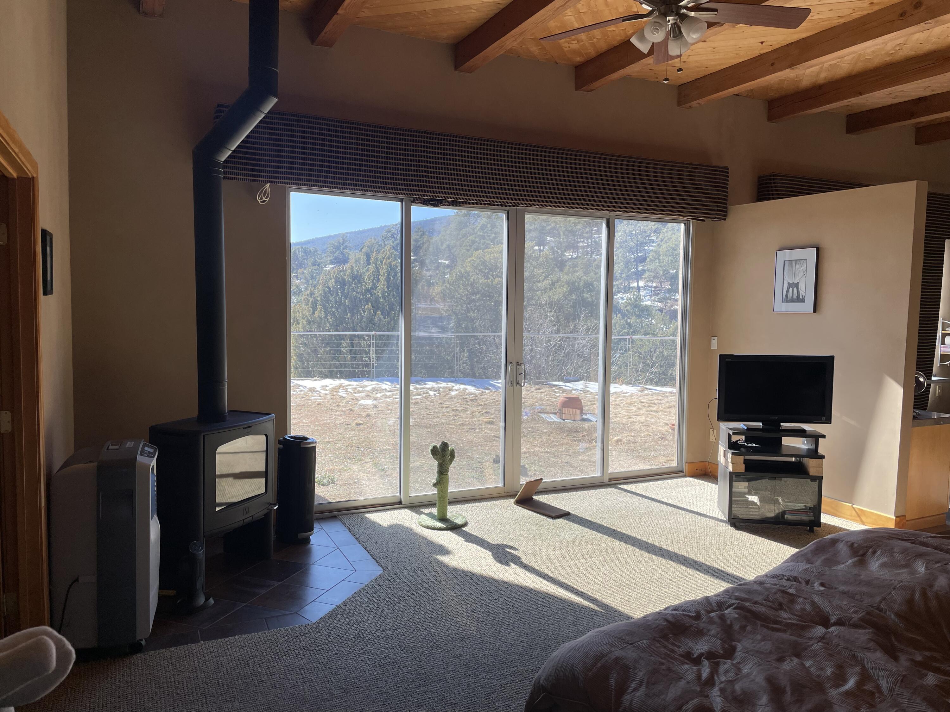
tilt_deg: -4.6
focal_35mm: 26
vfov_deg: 53.1
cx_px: 475
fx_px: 714
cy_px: 356
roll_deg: -0.4
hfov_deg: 67.3
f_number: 1.6
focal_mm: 4.2
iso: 32
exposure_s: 1/698
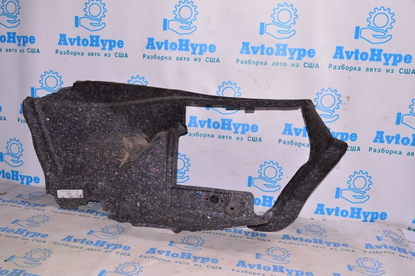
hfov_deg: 57.3
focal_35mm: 33
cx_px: 208
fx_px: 380
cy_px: 138
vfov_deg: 39.9
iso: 1600
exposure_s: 1/200
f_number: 8
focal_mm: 22
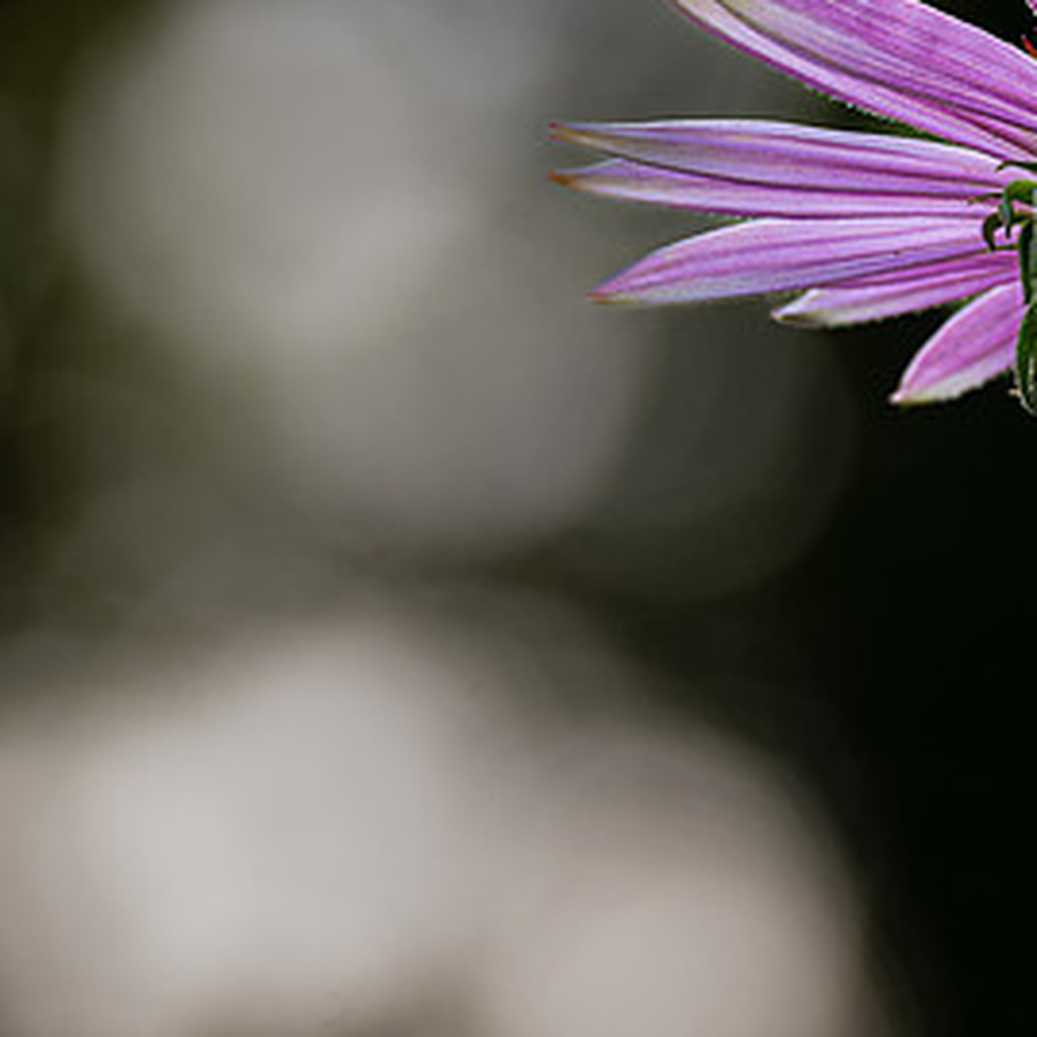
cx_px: 1271
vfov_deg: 2.9
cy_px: 280
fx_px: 20370
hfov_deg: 2.9
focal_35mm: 601
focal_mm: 165
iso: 100
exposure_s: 1/40
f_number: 8
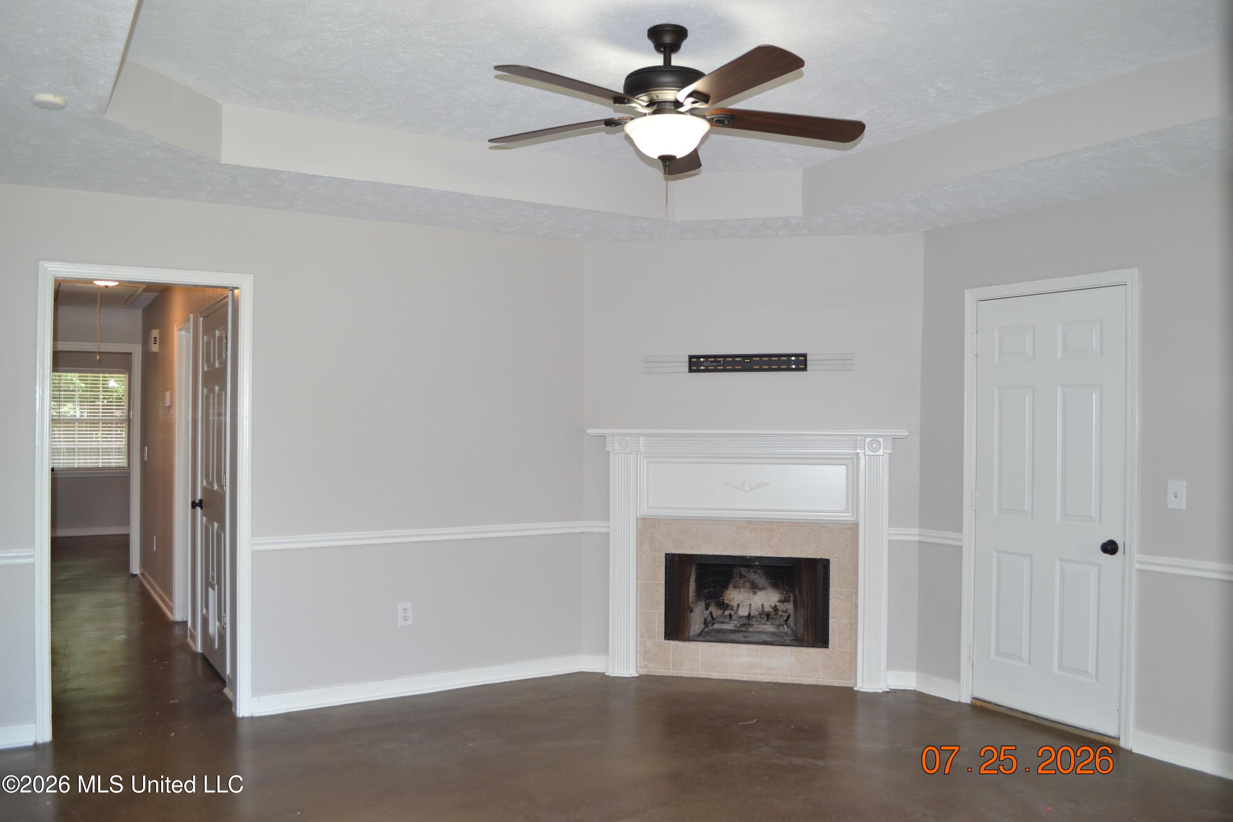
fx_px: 925
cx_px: 616
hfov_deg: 67.4
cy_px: 411
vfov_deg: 47.9
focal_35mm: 27
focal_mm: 18
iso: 400
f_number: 4
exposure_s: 1/80
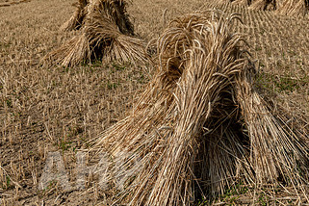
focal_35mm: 56
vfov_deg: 24.1
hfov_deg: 33.8
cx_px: 274
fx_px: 481
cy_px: 67
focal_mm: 31
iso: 180
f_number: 6.3
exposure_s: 1/1600
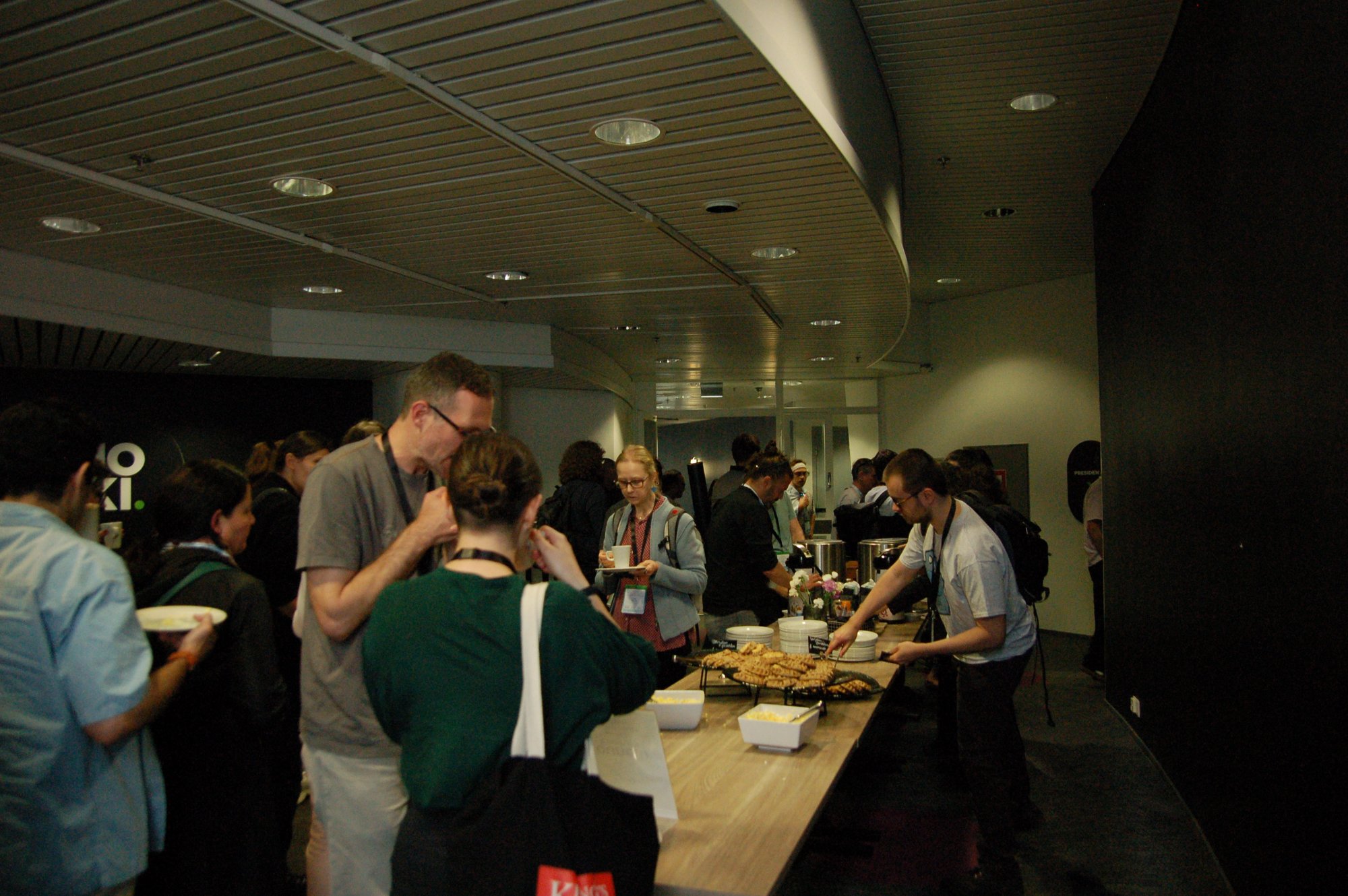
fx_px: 954
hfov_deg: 70.5
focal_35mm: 26
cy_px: 448
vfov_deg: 50.3
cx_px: 674
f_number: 2.8
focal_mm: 17
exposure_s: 1/125
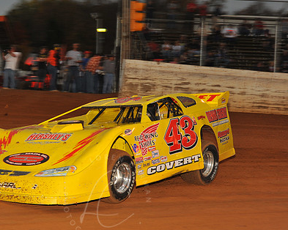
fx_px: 826
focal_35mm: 97
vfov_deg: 15.8
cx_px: 106
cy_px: 131
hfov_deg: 19.7
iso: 800
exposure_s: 1/320
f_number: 7.1
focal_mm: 70
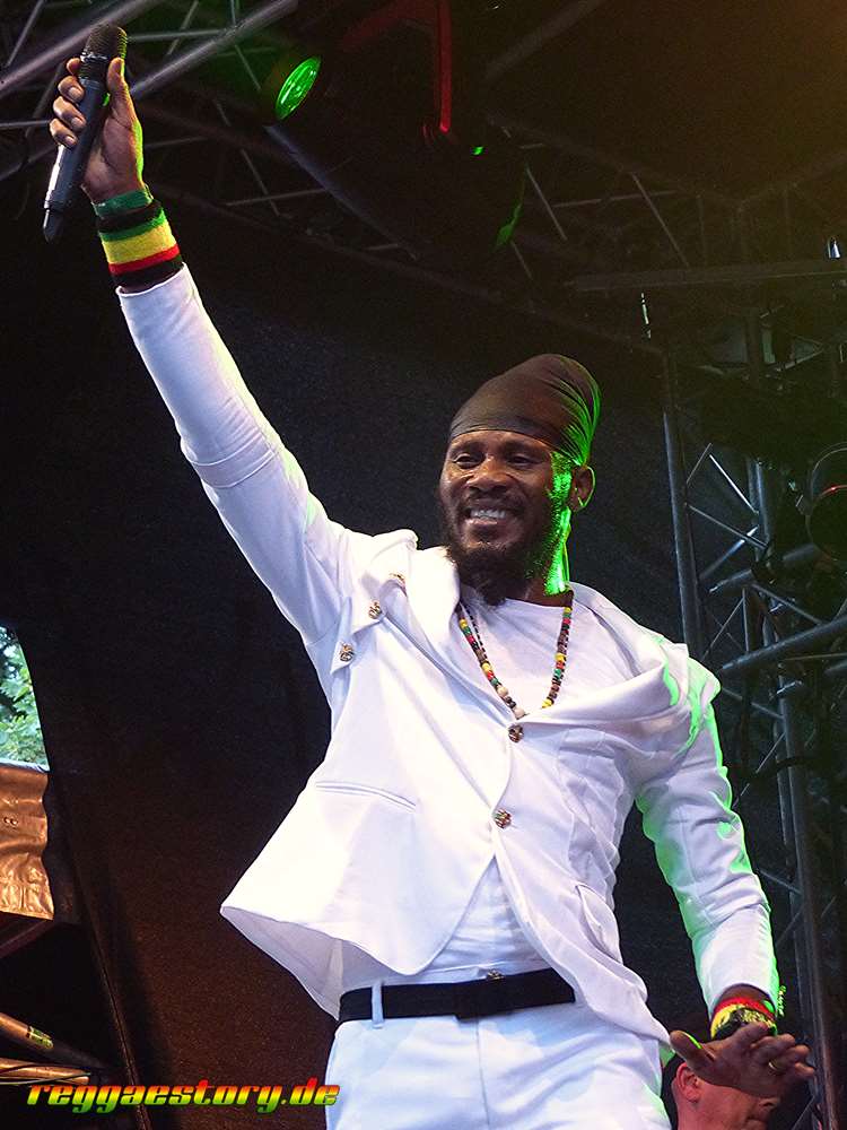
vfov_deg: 21.5
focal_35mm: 91
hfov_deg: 16.2
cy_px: 565
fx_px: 2969
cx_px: 424
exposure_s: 1/125
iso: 400
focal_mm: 16.4
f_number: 2.8
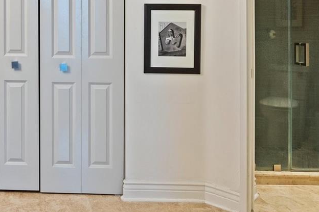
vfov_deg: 31.8
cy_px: 42
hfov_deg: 42.2
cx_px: 14
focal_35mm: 41
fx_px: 363
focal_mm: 16
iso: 1000
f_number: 8
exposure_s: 1/15
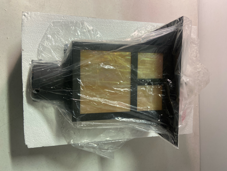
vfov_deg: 53.1
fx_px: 170
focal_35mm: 26
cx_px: 114
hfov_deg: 67.3
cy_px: 86
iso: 100
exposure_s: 1/60
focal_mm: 4.25
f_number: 1.8
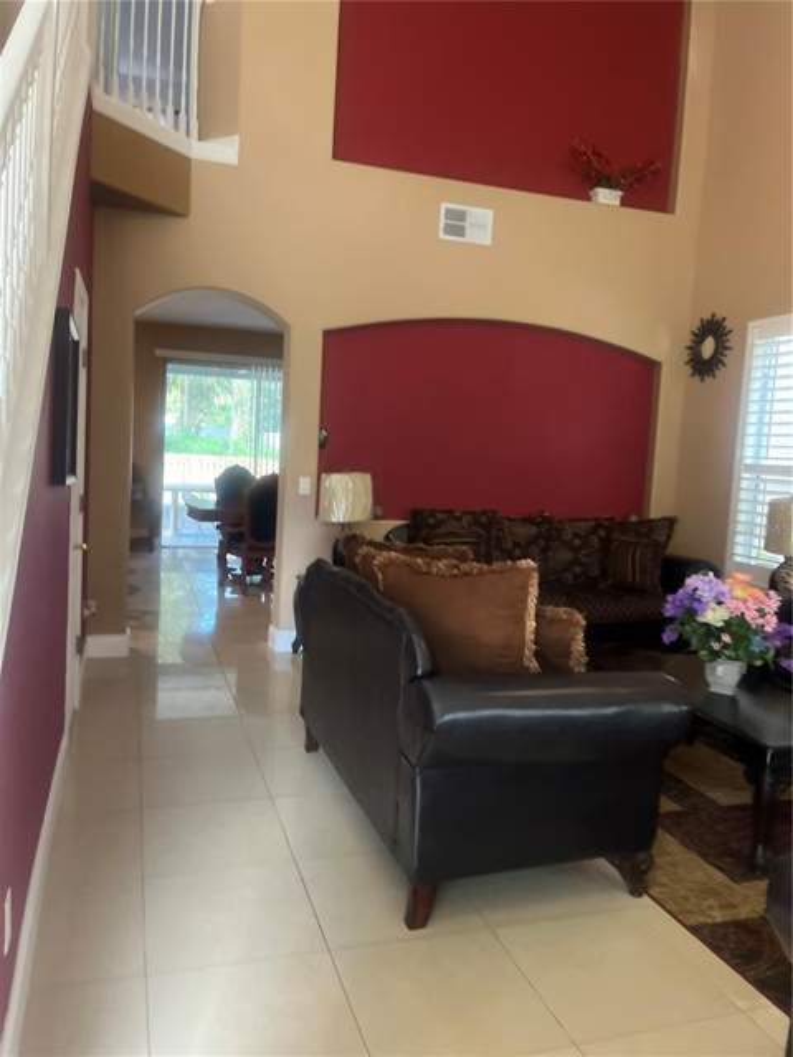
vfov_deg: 67.3
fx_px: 794
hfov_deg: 53.1
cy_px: 528
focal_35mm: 26
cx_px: 396
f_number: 1.6
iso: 320
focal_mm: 5.1
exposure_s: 1/60
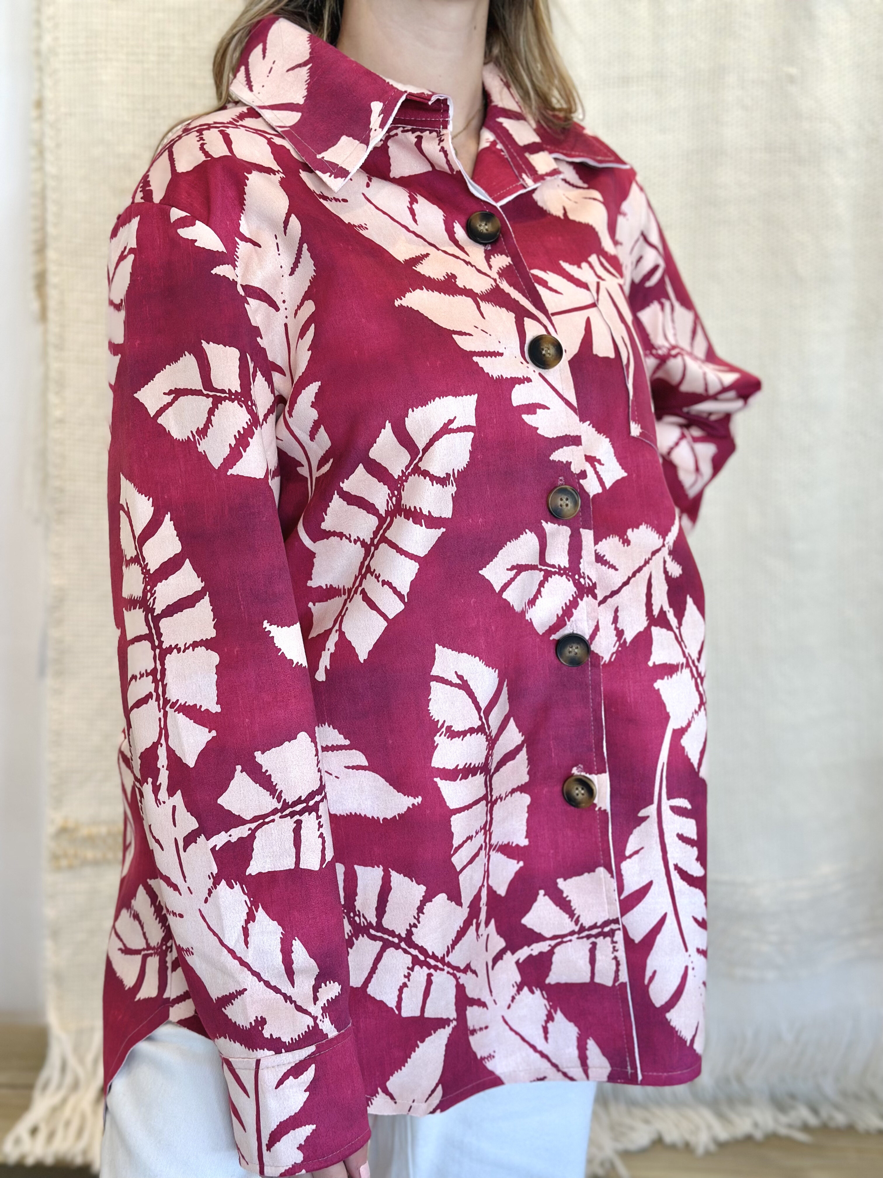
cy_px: 589
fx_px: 1633
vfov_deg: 39.7
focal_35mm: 48
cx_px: 442
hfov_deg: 30.3
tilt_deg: -7.9
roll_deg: -2.1
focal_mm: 6.86
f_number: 1.78
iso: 64
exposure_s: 1/109
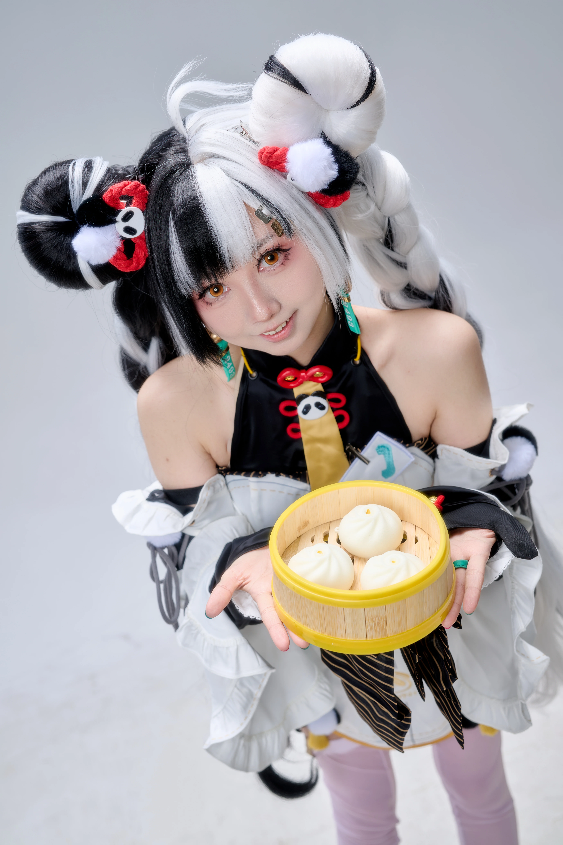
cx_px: 282
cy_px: 422
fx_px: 1173
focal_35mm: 50
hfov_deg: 27.0
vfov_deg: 39.6
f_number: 5
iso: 64
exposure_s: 1/200
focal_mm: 50
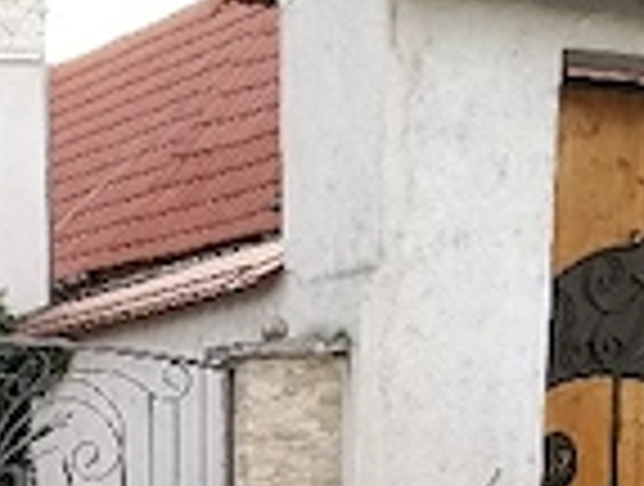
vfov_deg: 11.7
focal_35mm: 113
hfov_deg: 16.8
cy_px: 990
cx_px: -77
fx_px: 2108
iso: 250
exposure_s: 1/33.3
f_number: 2.8
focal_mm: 3.98
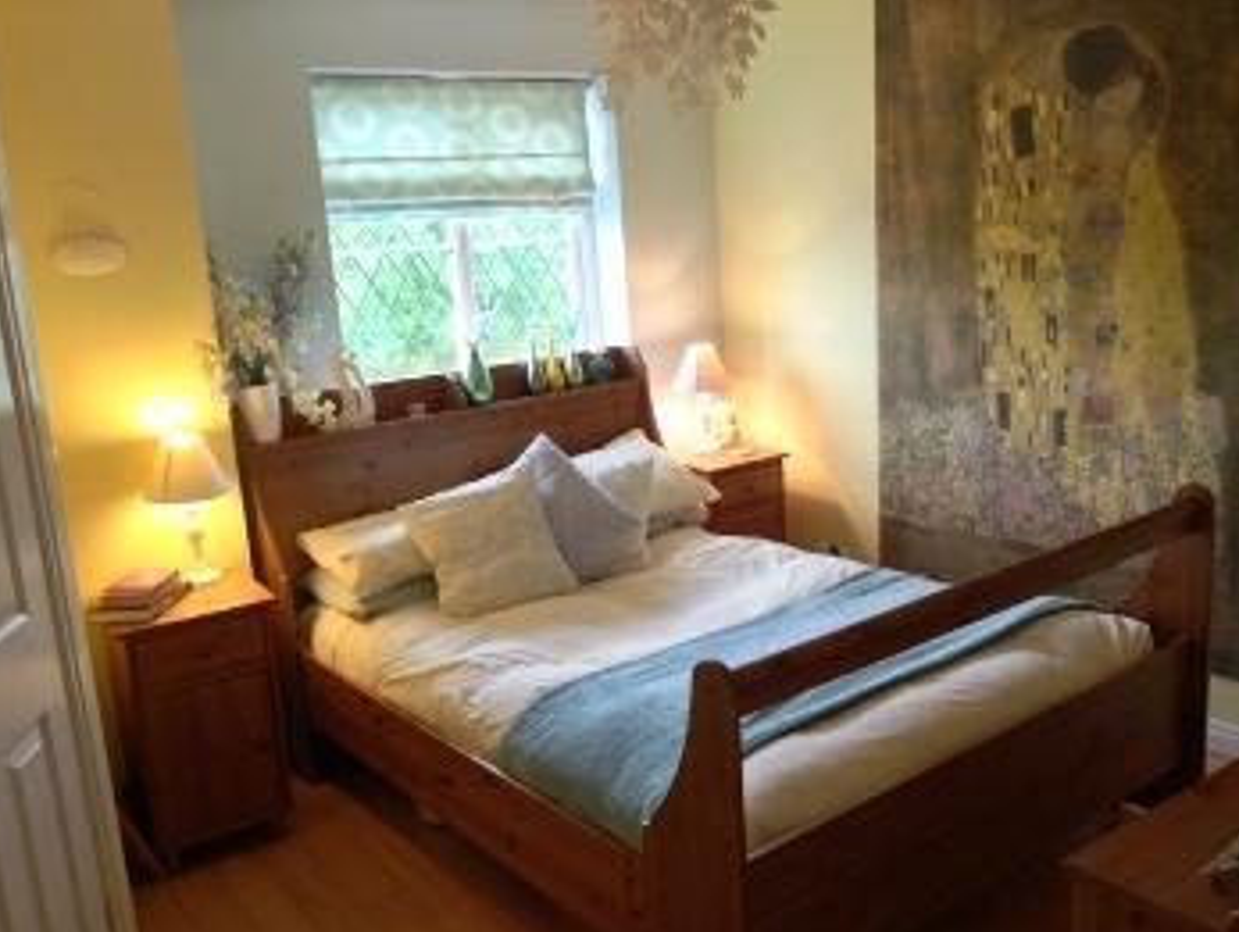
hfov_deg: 53.9
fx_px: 1218
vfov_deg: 41.9
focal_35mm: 34
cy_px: 477
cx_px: 621
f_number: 2.4
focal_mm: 4.13
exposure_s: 1/20
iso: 125
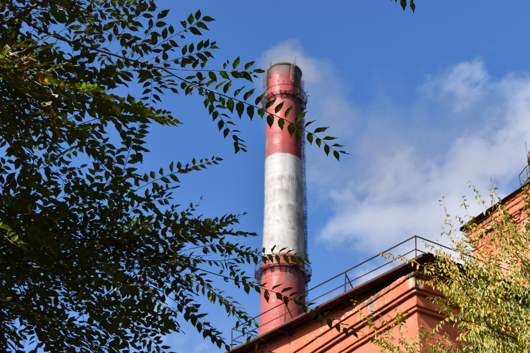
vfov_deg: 16.5
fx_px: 1214
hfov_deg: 24.6
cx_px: 265
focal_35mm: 82
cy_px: 176
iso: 100
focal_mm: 55
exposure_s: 1/250
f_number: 8
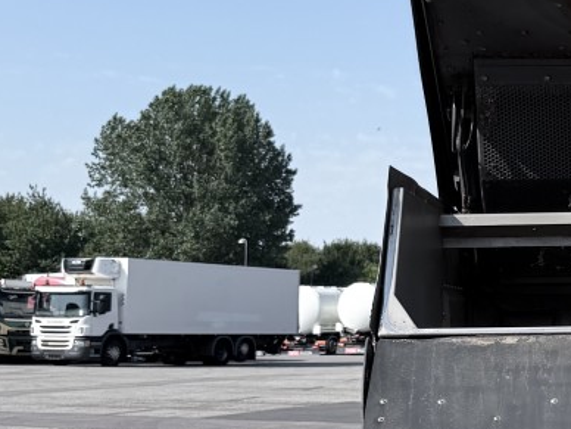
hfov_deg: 20.5
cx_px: 698
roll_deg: -0.3
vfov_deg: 16.6
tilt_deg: +4.1
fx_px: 1468
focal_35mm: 89
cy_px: 233
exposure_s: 1/4673
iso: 80
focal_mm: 6.76
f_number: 1.78
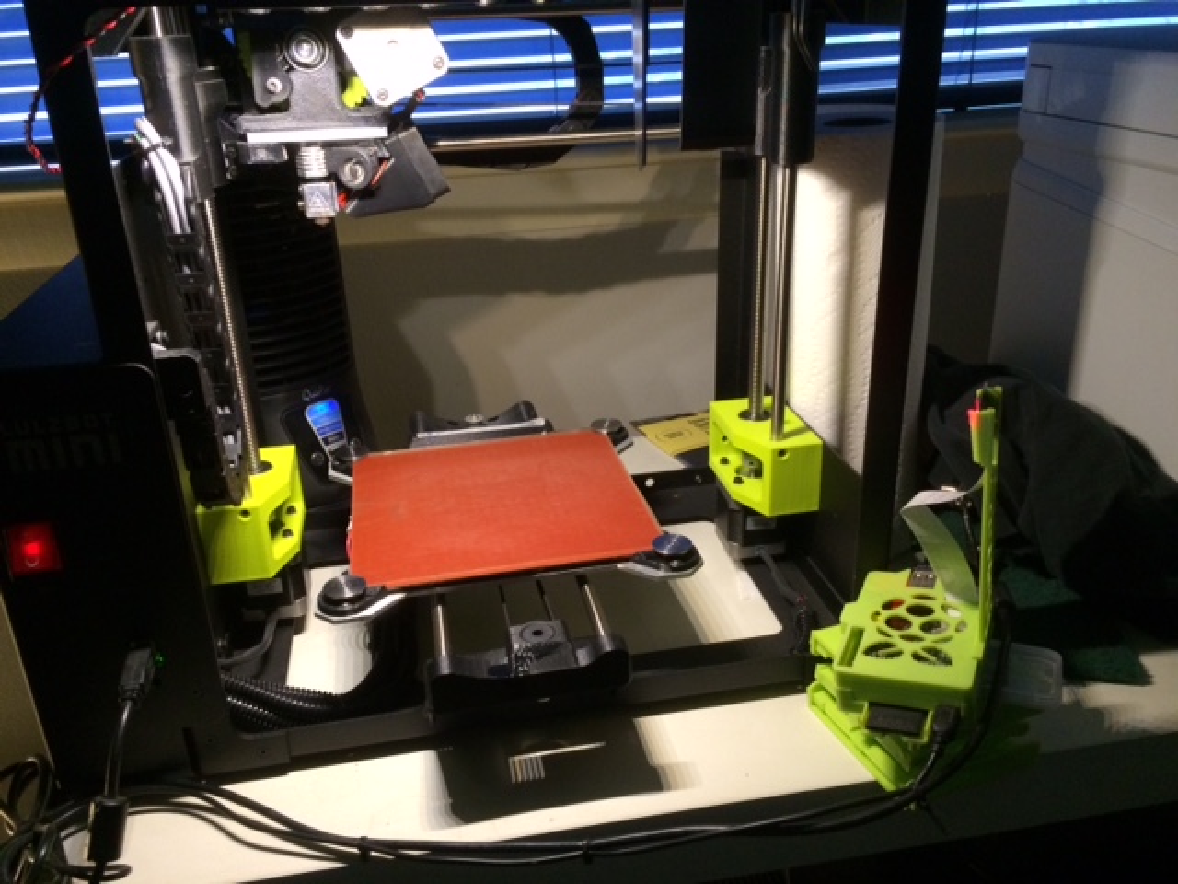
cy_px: 442
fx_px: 987
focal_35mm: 29
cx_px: 589
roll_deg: +2.5
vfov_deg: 48.2
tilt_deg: -24.4
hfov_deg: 61.7
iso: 250
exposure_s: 1/30
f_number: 2.2
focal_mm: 4.15
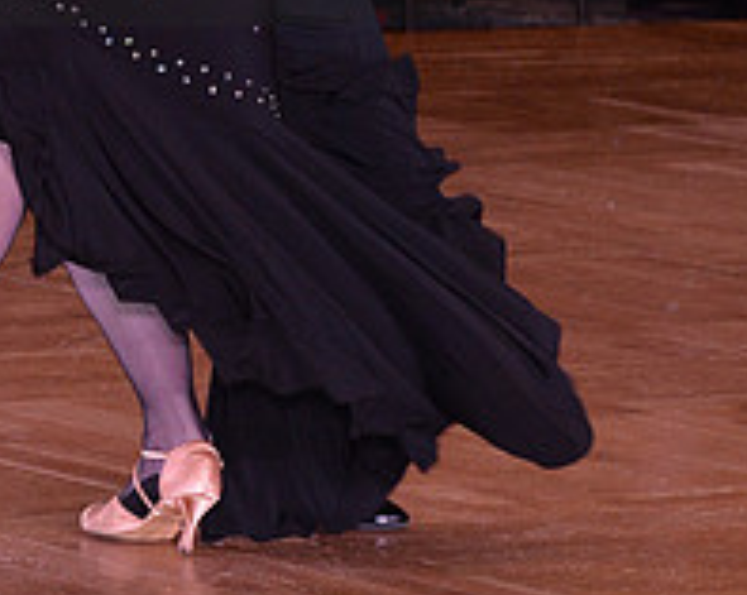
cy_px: -99
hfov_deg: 4.8
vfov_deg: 3.8
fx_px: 8852
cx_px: 104
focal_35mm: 401
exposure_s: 1/250
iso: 2000
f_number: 7.1
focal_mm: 145
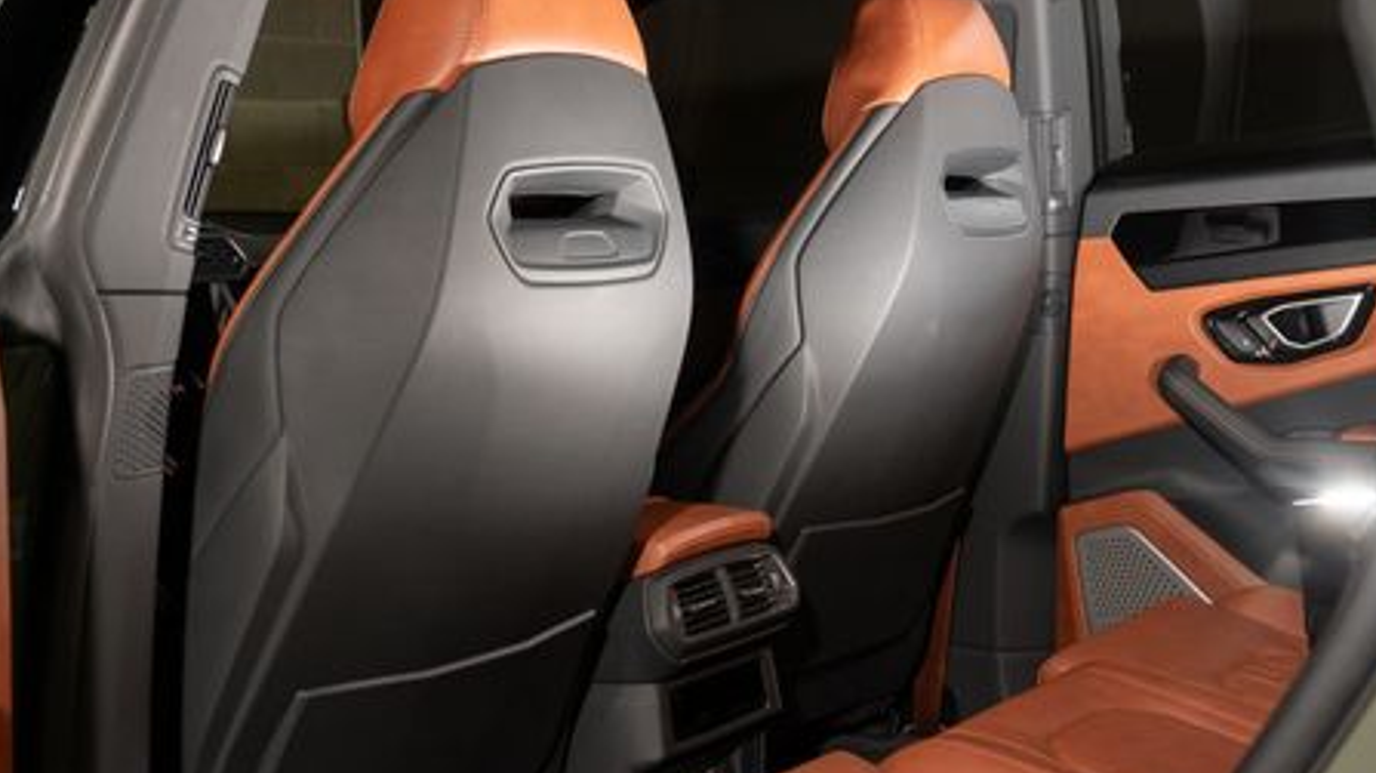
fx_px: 1969
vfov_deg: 22.2
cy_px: 380
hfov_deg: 38.3
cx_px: 529
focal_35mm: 54
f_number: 5
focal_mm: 36
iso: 400
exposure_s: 1/50
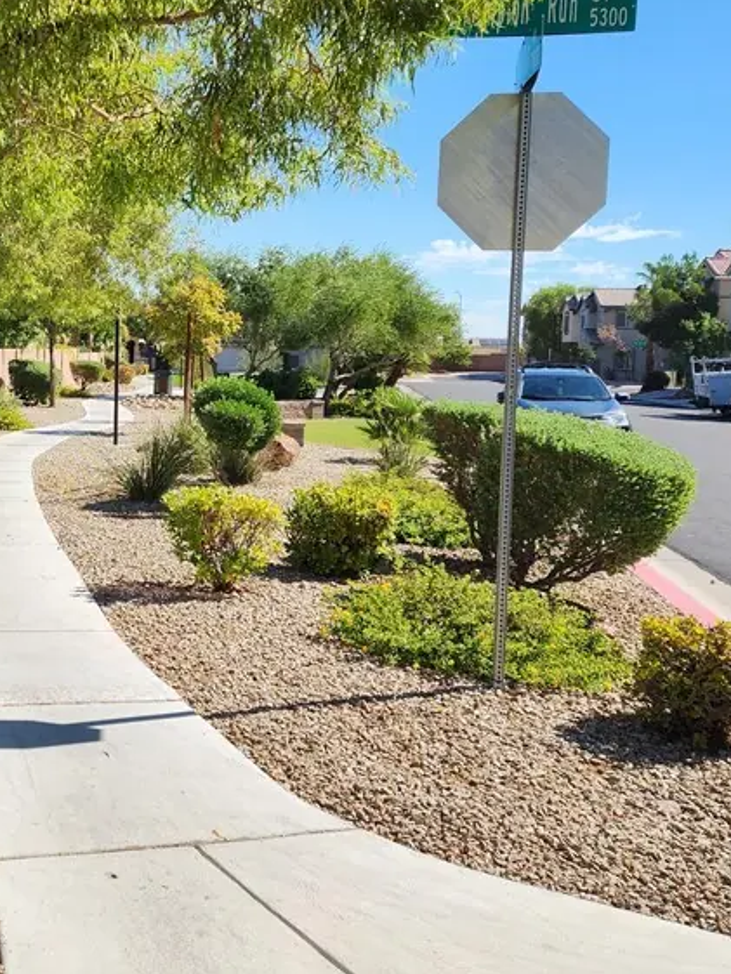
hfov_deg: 32.6
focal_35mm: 42
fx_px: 1182
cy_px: 392
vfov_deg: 44.6
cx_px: 69
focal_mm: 6.4
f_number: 1.8
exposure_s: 1/960
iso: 12
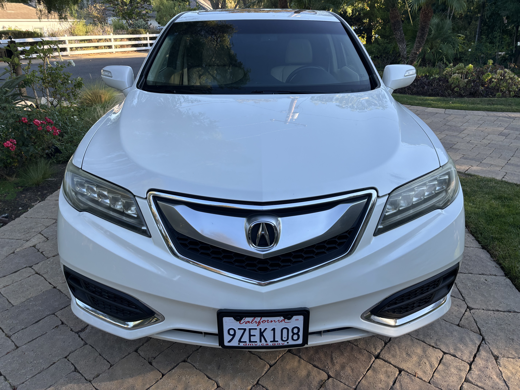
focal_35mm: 26
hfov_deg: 67.3
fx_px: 391
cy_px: 195
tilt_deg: -23.3
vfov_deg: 53.1
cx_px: 260
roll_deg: -0.3
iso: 50
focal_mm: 5.96
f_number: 1.6
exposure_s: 1/608
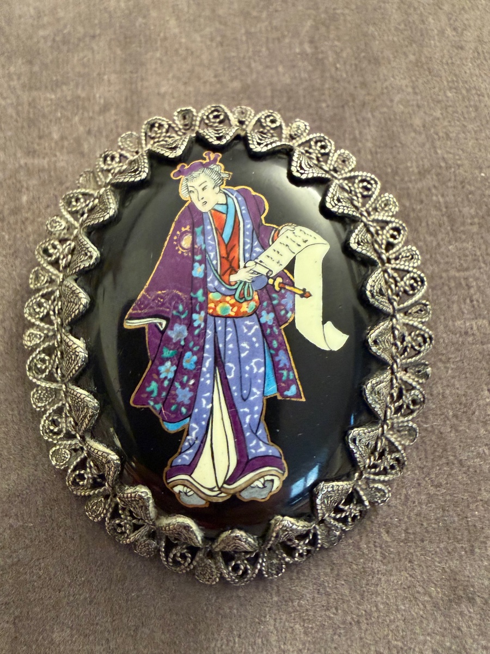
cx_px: 245
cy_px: 327
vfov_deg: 67.3
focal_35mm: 26
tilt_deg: -59.0
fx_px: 491
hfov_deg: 53.1
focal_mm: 2.22
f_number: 2.2
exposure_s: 1/50
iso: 640
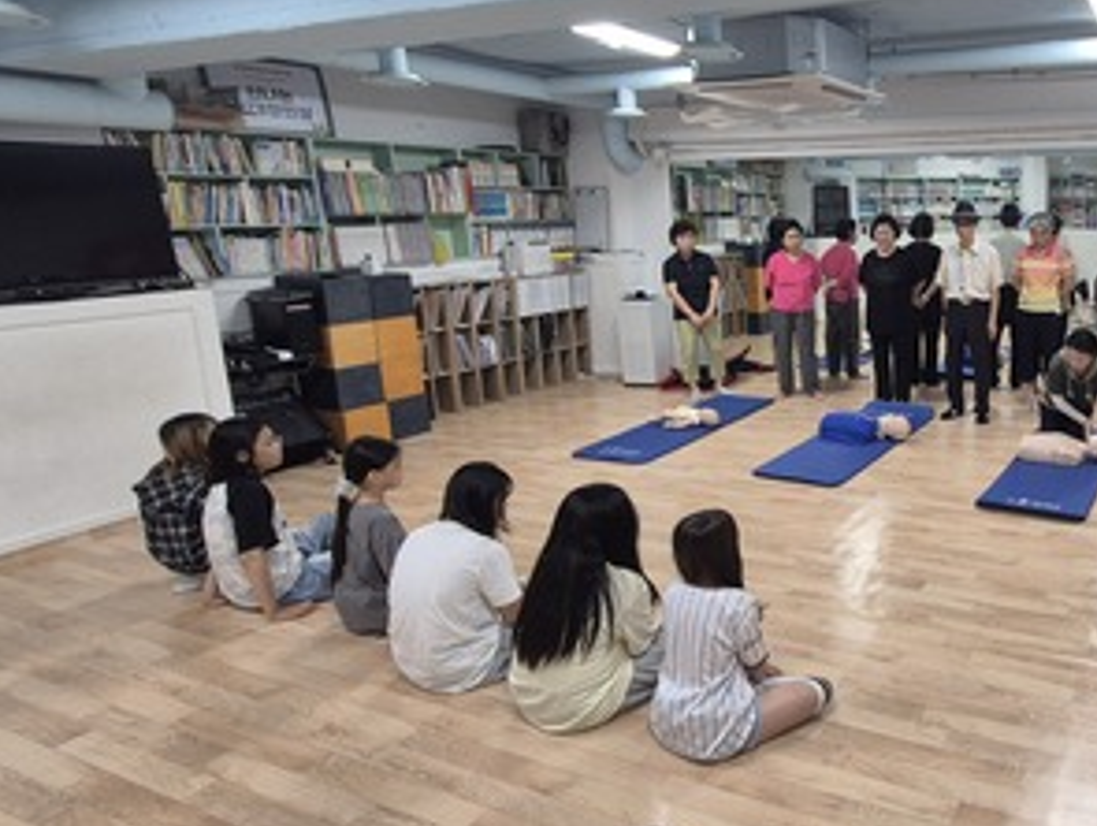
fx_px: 698
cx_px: 919
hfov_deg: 67.1
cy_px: 378
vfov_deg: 61.1
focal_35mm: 22
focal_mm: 2.2
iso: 200
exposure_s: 1/60
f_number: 2.2
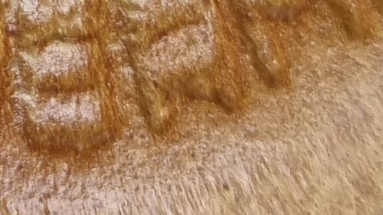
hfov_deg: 10.6
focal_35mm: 200
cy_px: -440
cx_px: -93
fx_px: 2031
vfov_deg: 5.7
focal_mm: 5.4
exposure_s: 1/184
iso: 50
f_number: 1.8
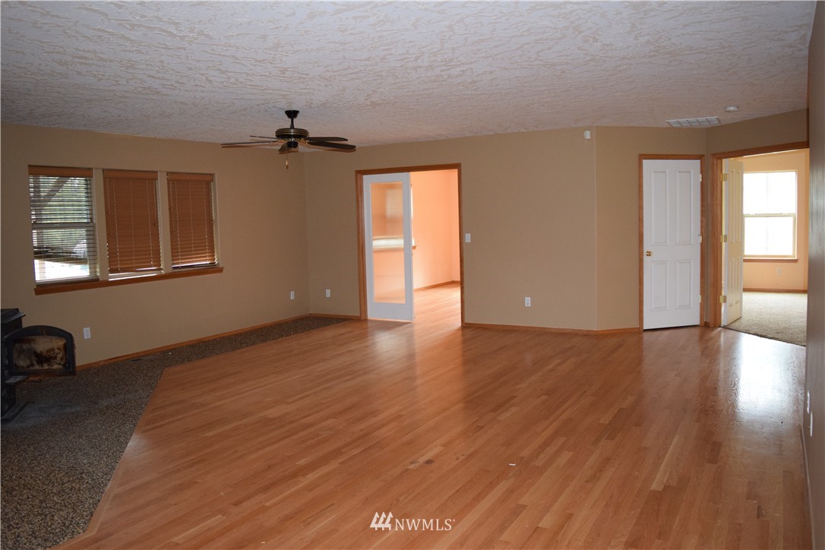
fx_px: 619
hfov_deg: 67.4
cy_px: 275
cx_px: 412
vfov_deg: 47.9
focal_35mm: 27
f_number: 3.5
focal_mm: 18
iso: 1400
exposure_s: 1/60
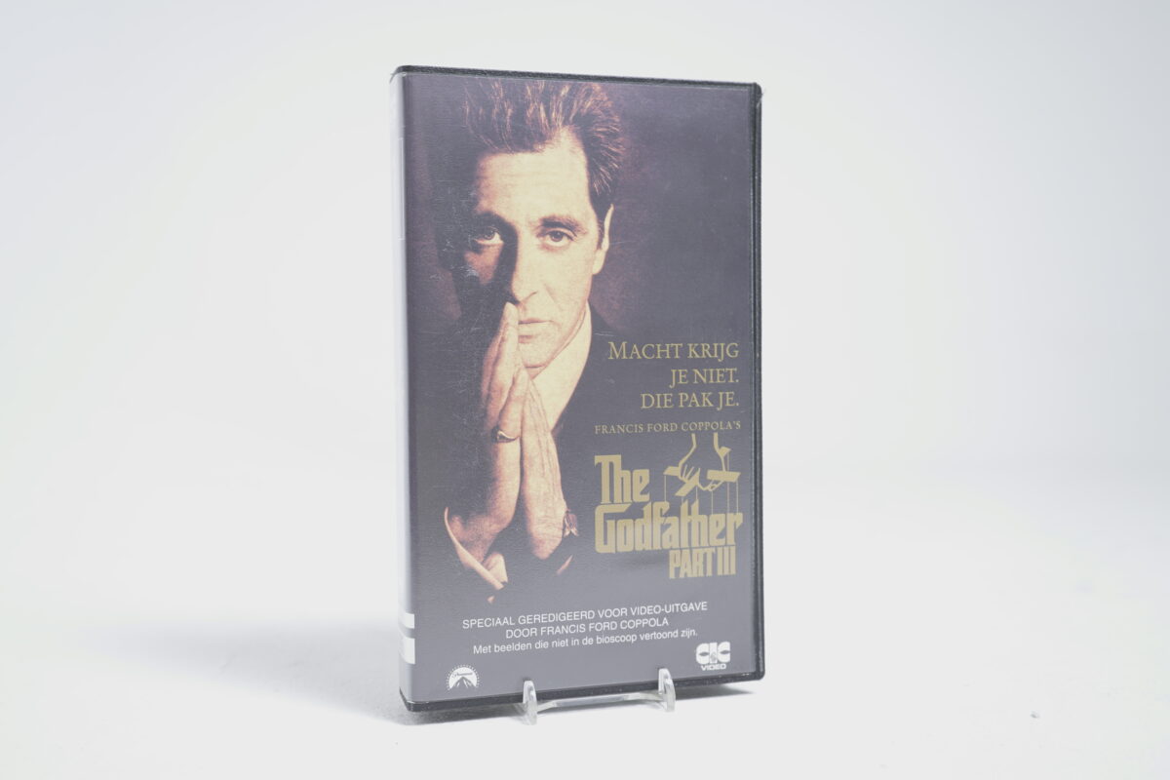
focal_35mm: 36
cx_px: 585
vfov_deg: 36.9
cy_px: 390
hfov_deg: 53.1
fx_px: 1170
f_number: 5.6
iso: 100
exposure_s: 1/3
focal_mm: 36
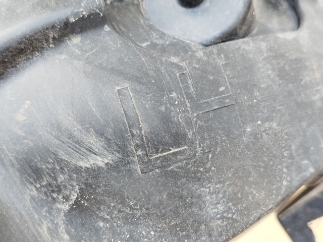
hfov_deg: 39.7
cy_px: 121
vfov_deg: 30.3
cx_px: 162
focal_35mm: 48
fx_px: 448
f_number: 1.7
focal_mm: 5.31
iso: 200
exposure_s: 1/50
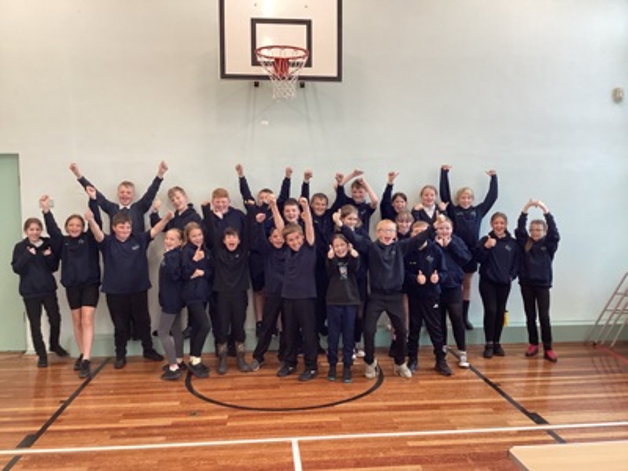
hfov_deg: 58.4
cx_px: 314
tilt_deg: -4.1
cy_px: 236
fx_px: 562
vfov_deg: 45.4
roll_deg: -0.5
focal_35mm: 31
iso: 125
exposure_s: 1/50
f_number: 2.4
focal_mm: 3.3
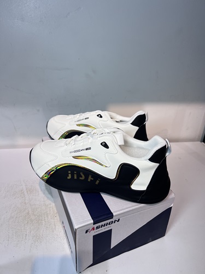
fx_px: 205
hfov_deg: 53.1
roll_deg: -2.9
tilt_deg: -28.1
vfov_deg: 67.3
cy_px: 137
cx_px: 102
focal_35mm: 26
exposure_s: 1/439
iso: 50
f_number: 1.5
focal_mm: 5.7
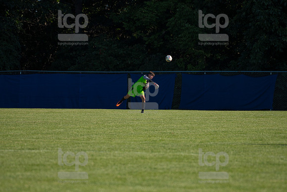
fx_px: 2711
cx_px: 144
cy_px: 96
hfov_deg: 6.1
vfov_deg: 4.0
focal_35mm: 340
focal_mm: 340
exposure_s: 1/2000
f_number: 5.6
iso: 320
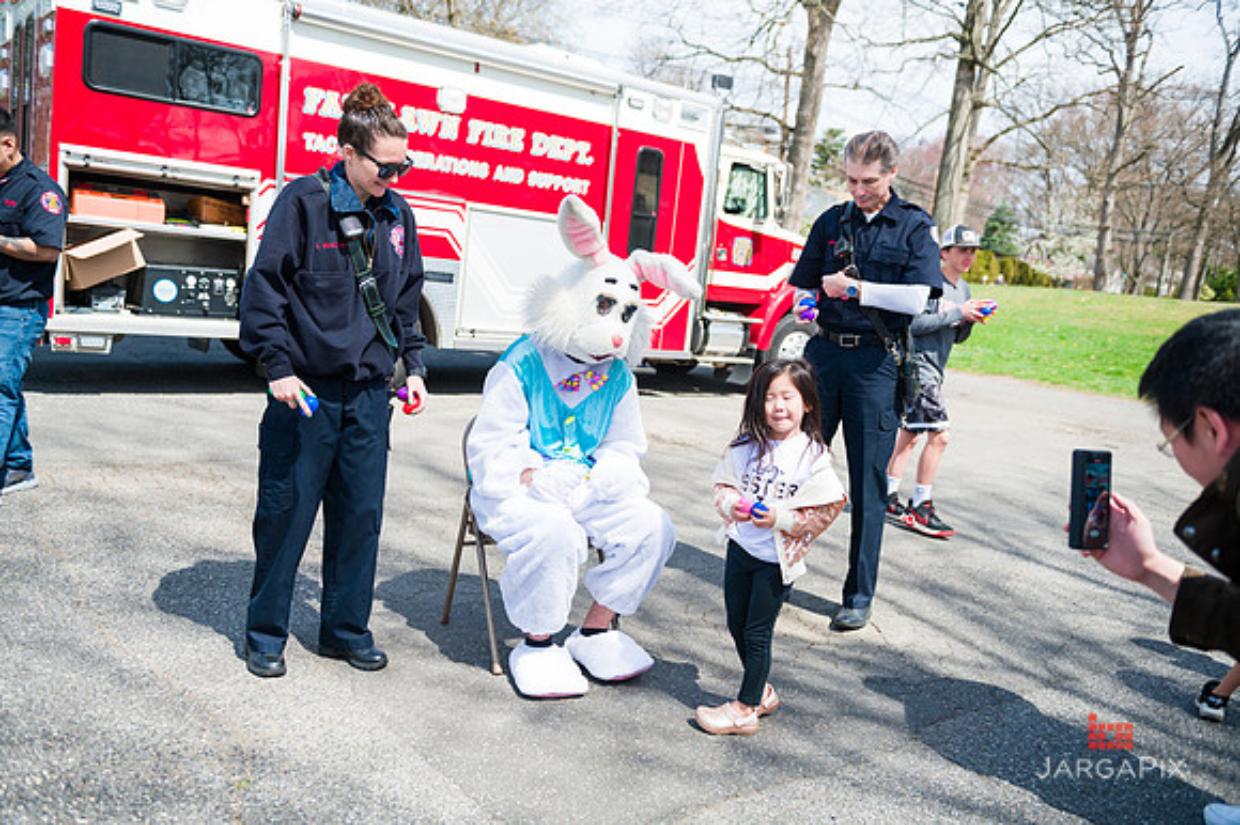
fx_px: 1067
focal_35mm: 31
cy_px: 412
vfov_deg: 42.3
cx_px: 620
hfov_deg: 60.3
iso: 200
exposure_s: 1/1600
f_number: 4
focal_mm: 31
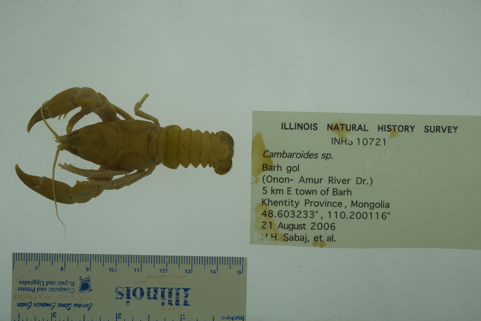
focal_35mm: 60
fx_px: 802
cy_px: 160
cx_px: 240
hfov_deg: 33.4
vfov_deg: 22.6
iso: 50
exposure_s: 1/100
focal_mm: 60
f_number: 9
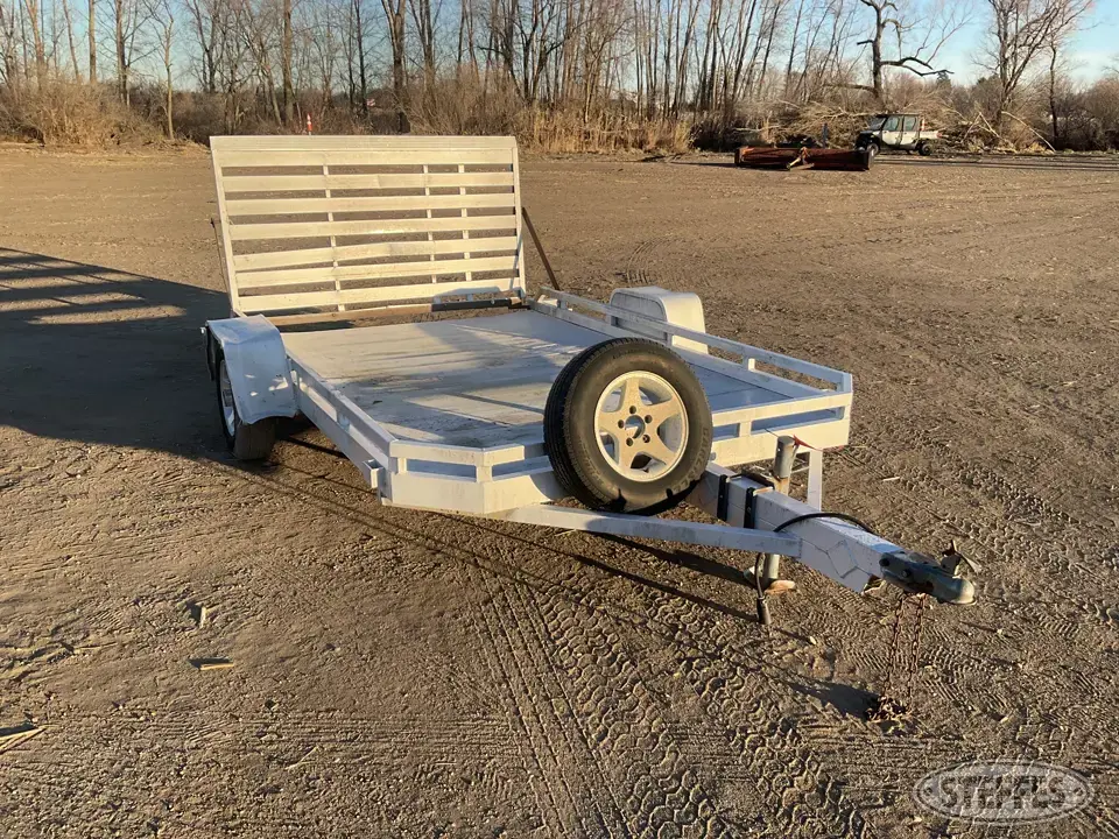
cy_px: 420
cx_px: 560
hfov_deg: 61.7
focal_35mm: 29
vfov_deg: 48.2
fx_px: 937
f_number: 1.8
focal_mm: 3
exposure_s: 1/804
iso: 25
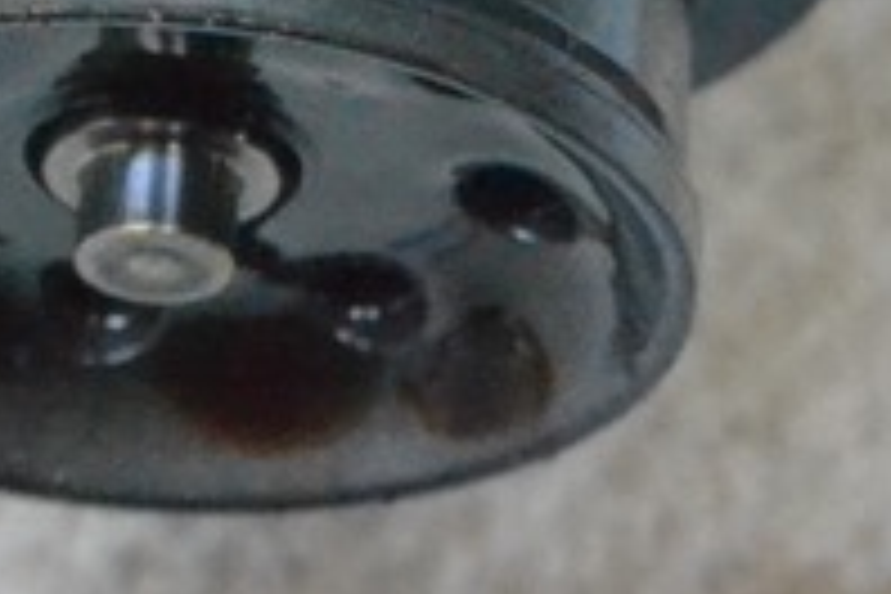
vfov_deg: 3.2
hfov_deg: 4.8
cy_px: -884
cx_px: 540
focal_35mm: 428
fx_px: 10582
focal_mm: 55
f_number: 10
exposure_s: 1/125
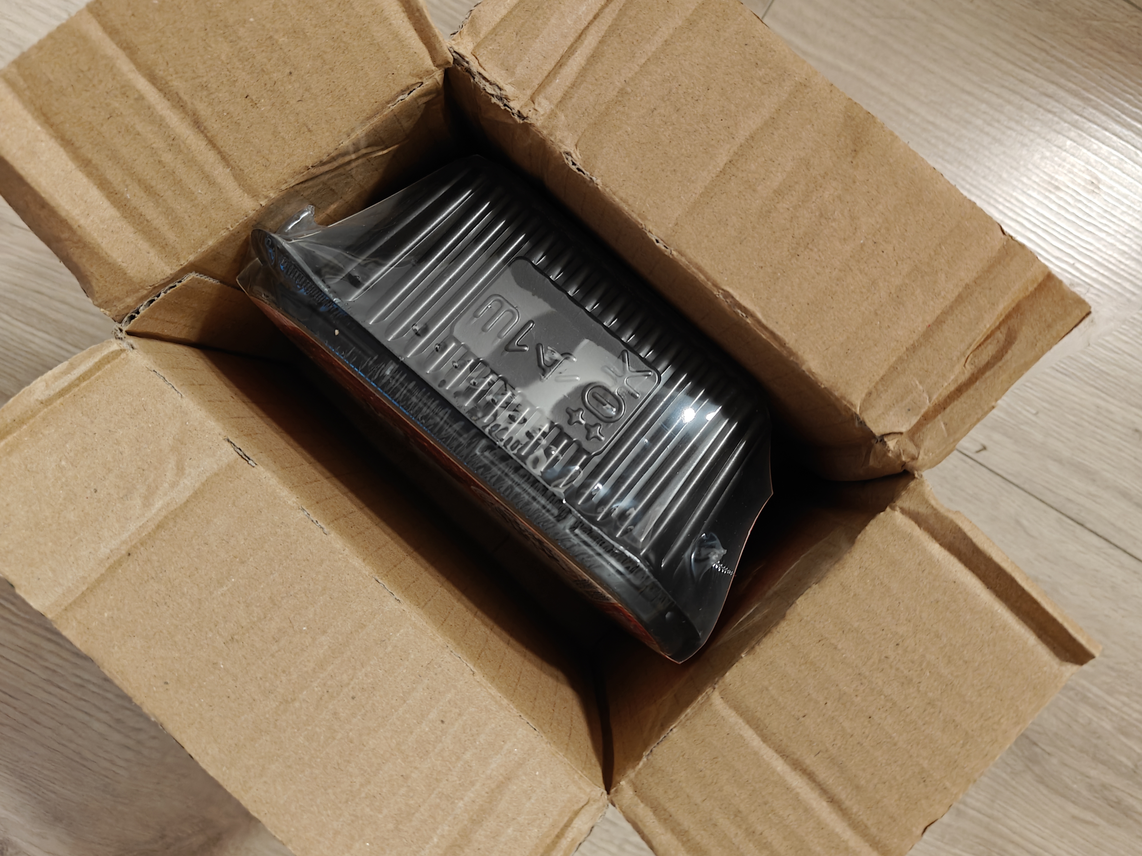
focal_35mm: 29
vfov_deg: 48.2
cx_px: 571
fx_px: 957
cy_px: 428
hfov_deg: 61.7
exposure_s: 1/54
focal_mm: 5.59
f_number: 1.8
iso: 400
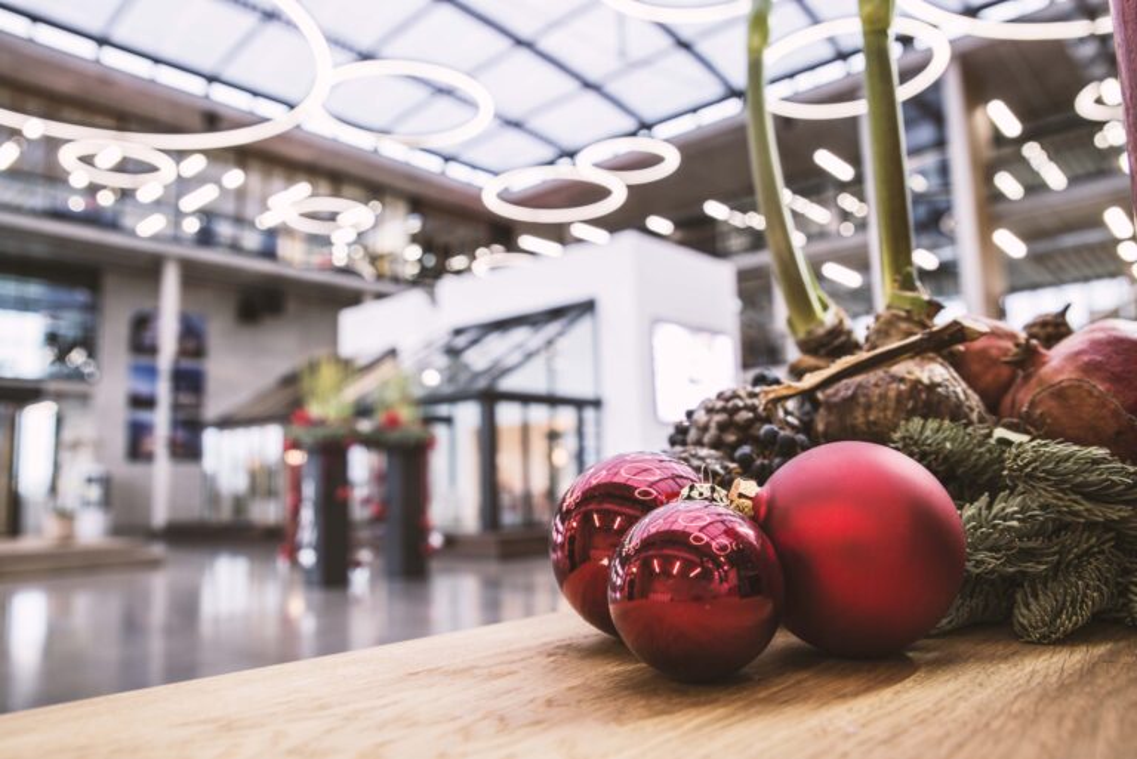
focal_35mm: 30
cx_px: 568
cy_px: 380
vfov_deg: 43.7
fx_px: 948
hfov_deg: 61.9
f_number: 7.1
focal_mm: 30
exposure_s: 1/20
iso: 500
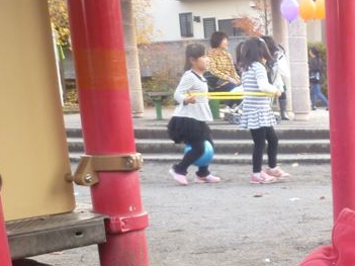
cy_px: 375
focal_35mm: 73
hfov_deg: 23.9
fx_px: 748
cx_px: 443
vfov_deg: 18.3
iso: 80
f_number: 2.8
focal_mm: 4.5
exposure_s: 1/50
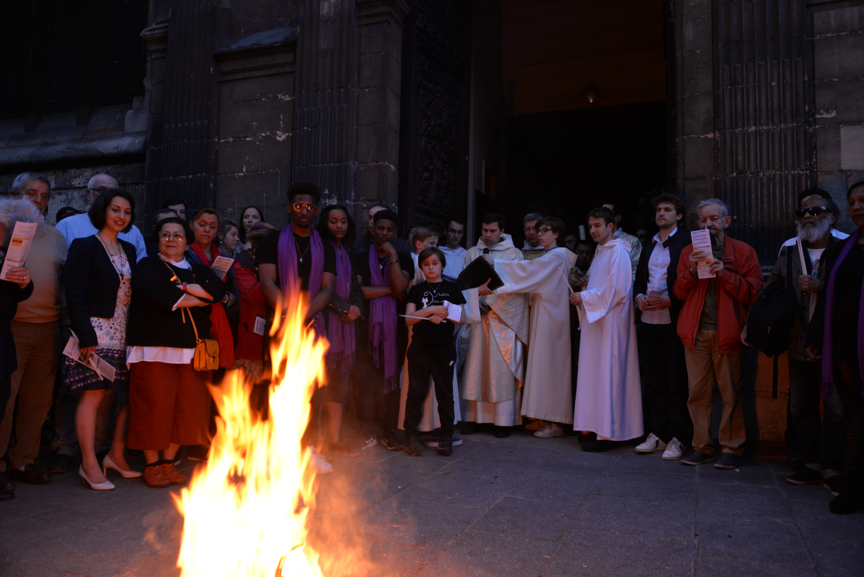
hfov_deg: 65.5
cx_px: 432
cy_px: 288
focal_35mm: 28
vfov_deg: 46.4
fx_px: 672
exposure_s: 1/40
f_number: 3
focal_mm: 28
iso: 800
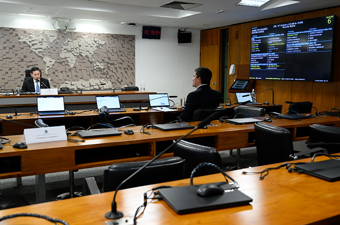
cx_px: 170
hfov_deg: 57.3
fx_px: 311
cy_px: 112
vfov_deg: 39.8
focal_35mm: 33
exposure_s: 1/250
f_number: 2.8
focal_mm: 22.5
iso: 2000
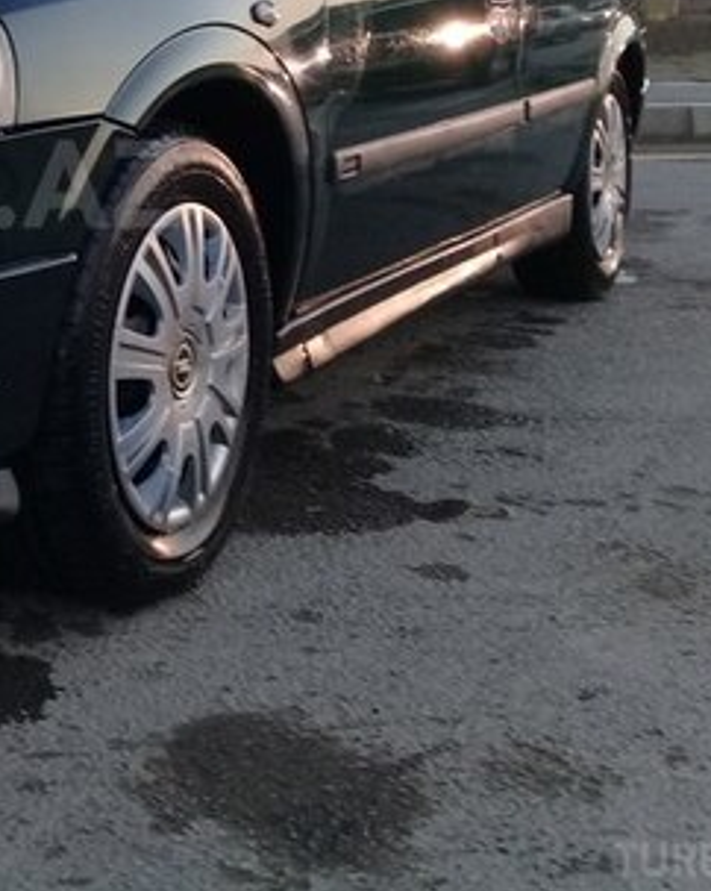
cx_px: -120
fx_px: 1738
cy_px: 184
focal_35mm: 66
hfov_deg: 21.6
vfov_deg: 28.2
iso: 80
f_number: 2.2
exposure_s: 1/33
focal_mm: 3.3
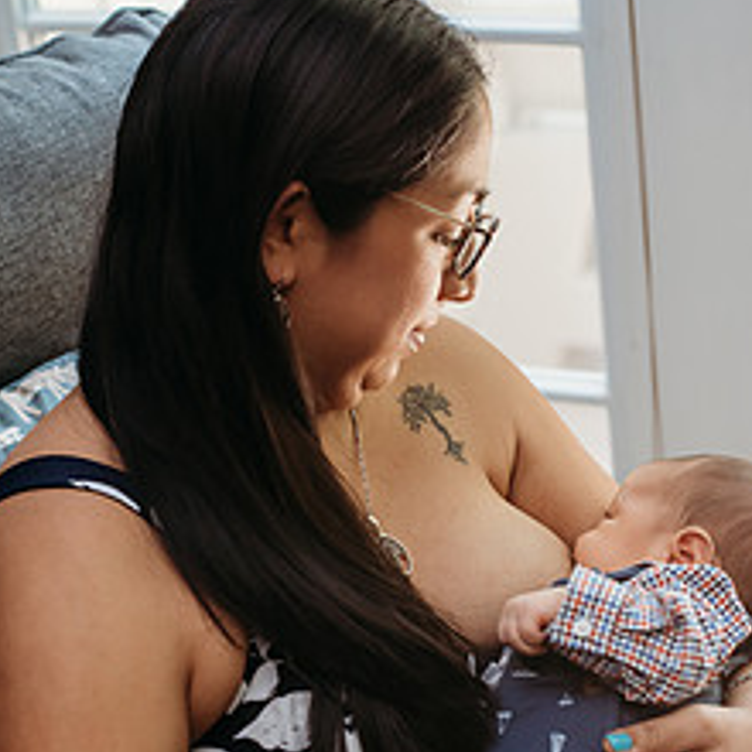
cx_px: 441
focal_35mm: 87
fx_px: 2138
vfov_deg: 19.8
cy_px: 550
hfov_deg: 19.9
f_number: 3.2
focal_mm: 50
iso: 1250
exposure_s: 1/200
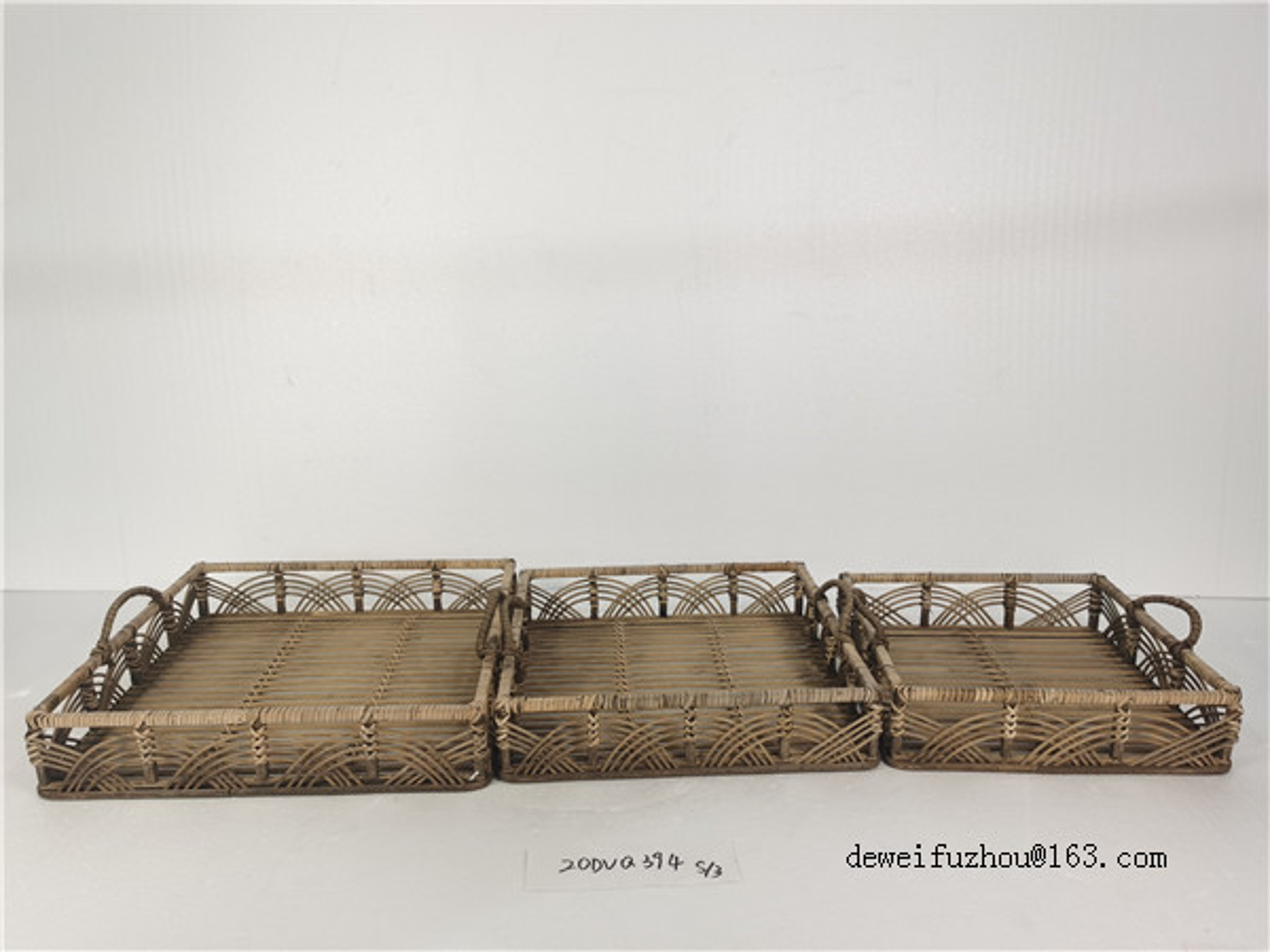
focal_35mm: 27
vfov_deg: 51.4
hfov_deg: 65.3
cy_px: 476
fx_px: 991
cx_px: 635
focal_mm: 5.56
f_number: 1.6
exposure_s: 1/100
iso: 50
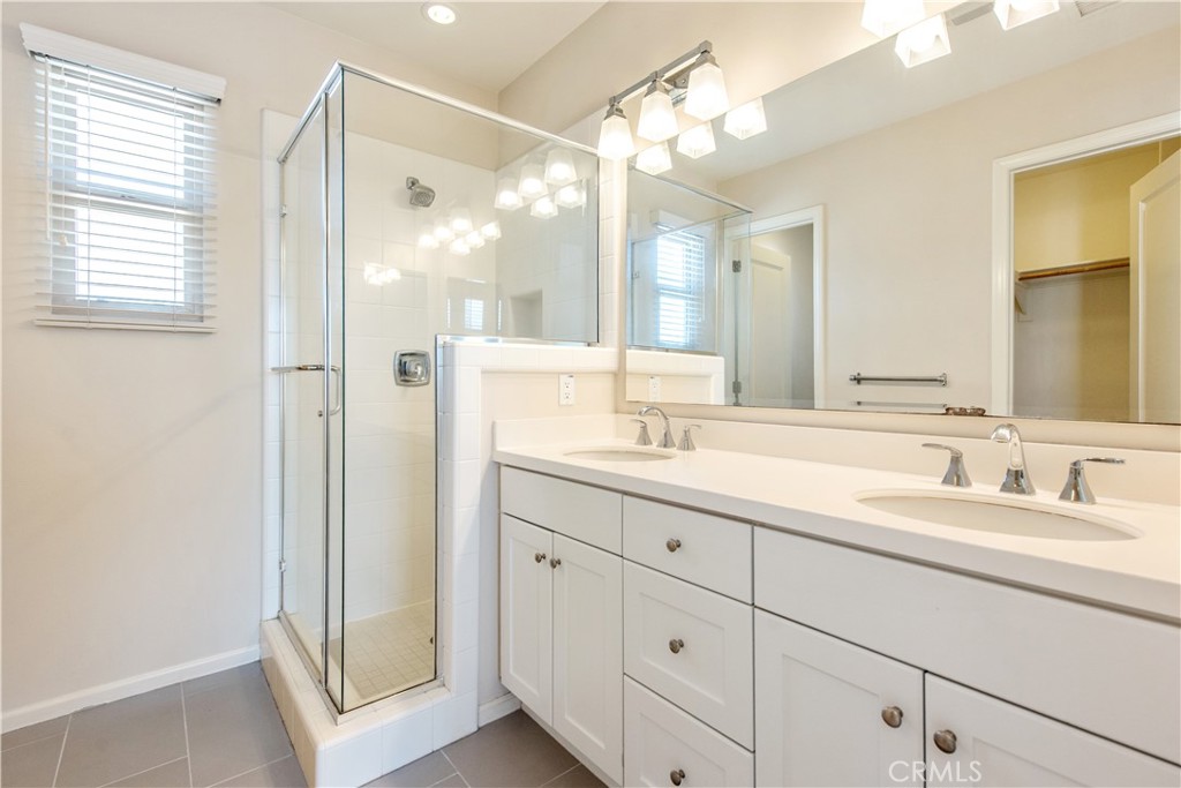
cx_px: 590
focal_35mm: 16
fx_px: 525
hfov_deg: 96.7
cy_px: 394
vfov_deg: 73.8
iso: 400
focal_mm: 16
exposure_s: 1/160
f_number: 6.3
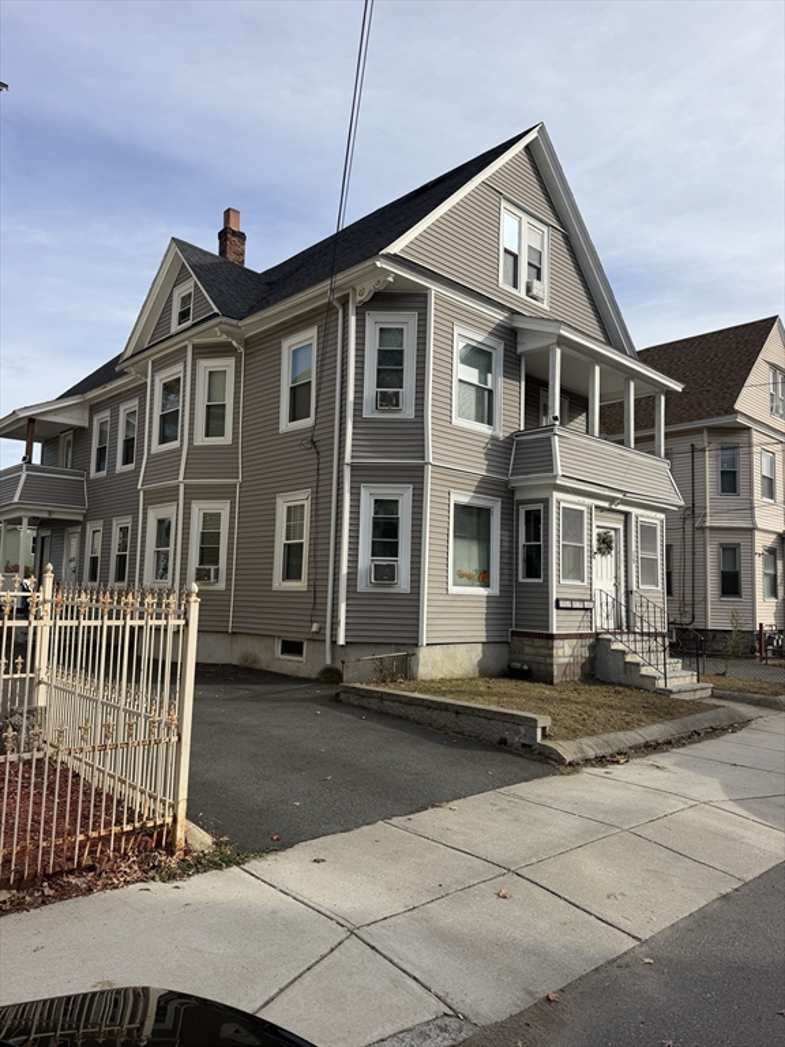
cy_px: 524
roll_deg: -0.7
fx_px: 726
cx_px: 392
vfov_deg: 71.6
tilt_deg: +5.3
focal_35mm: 24
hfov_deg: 56.8
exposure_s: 1/3145
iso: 80
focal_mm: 6.76
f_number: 1.78
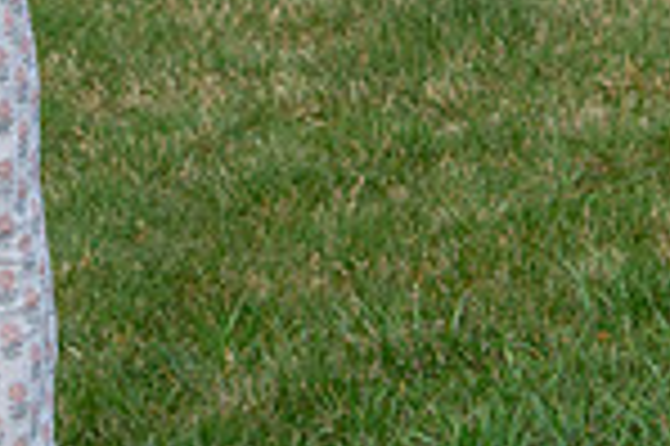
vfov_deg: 4.7
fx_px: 5428
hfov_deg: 7.0
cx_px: 90
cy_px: -293
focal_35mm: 292
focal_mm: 52
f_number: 5
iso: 200
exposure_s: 1/400
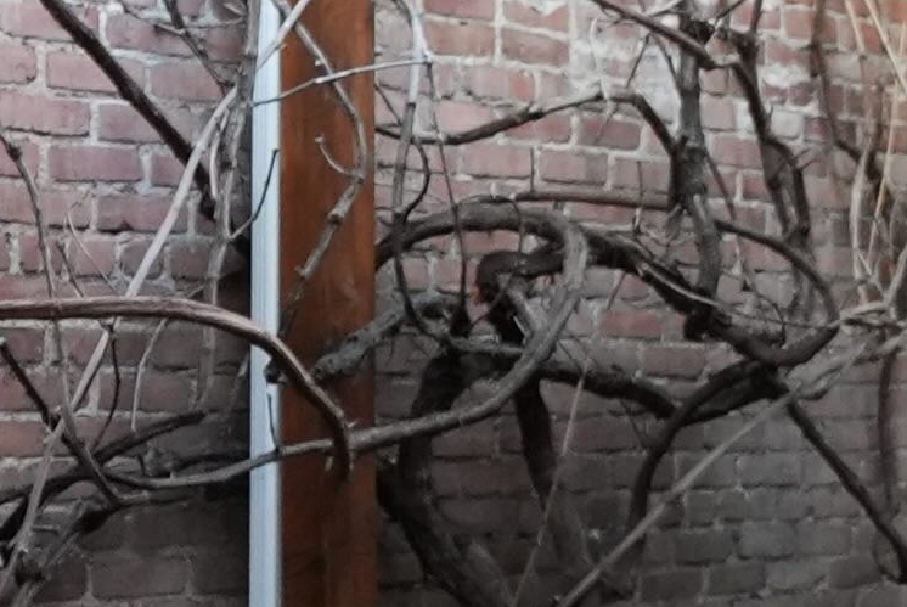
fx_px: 3581
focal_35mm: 142
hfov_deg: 13.3
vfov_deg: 9.7
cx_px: 1531
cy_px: 437
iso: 5000
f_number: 2.8
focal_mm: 25
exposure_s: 1/125
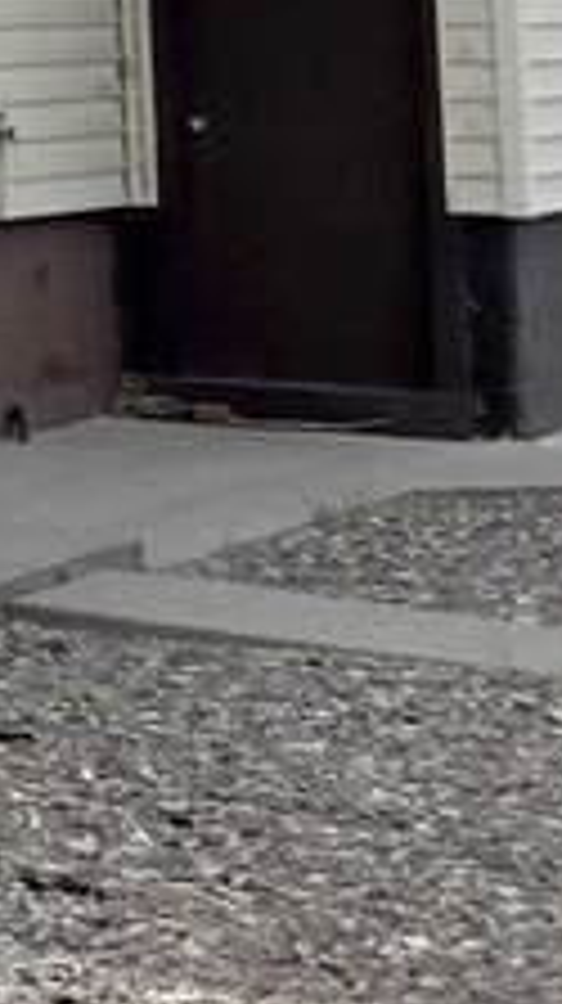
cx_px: -1605
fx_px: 3825
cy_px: -558
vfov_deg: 13.9
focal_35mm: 144
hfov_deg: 6.8
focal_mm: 5.4
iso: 32
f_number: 1.8
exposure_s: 1/2921
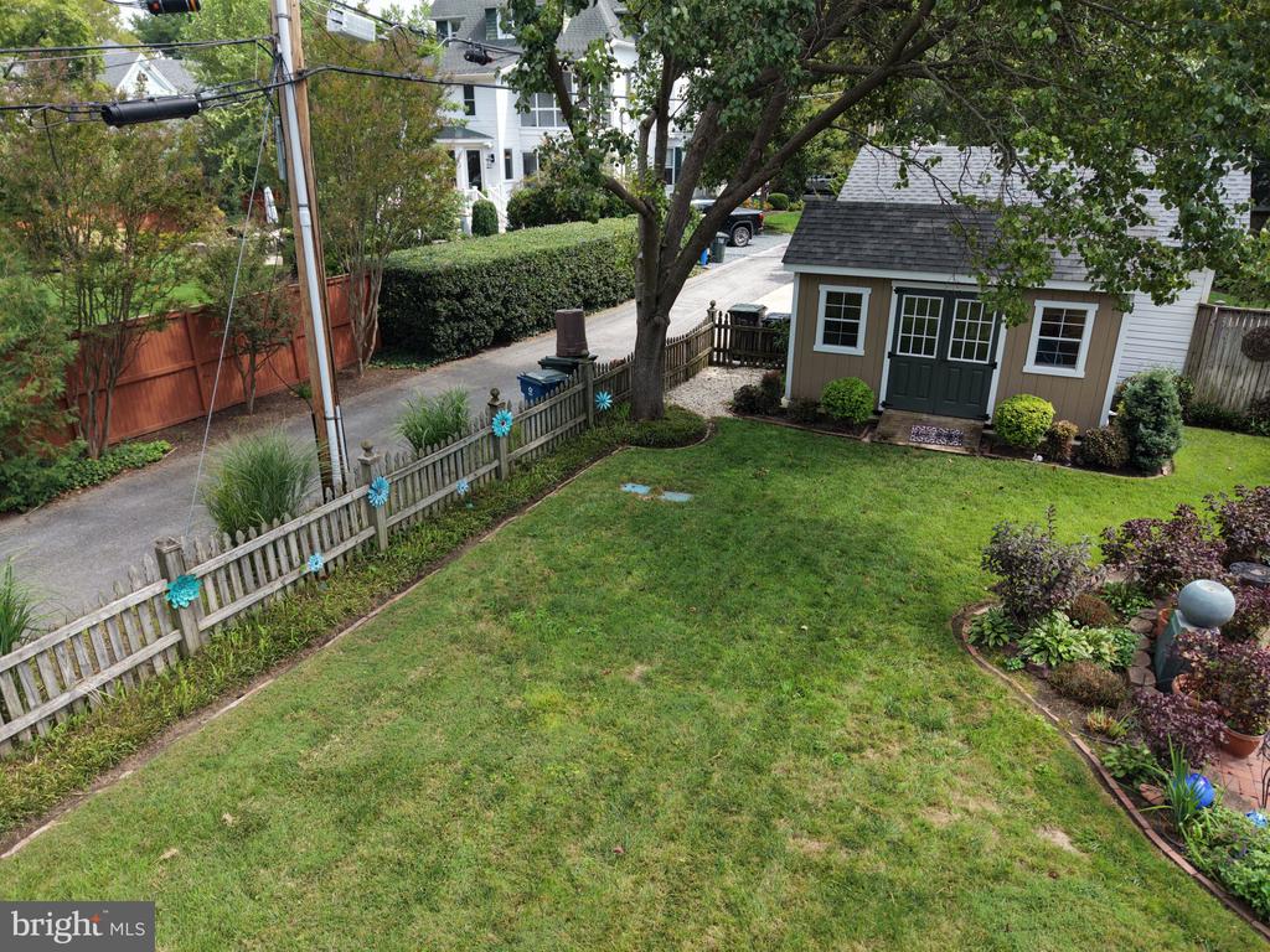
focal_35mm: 24
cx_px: 635
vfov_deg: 56.8
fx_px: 881
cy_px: 476
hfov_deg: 71.6
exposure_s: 1/1000
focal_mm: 8.67
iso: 100
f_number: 1.8
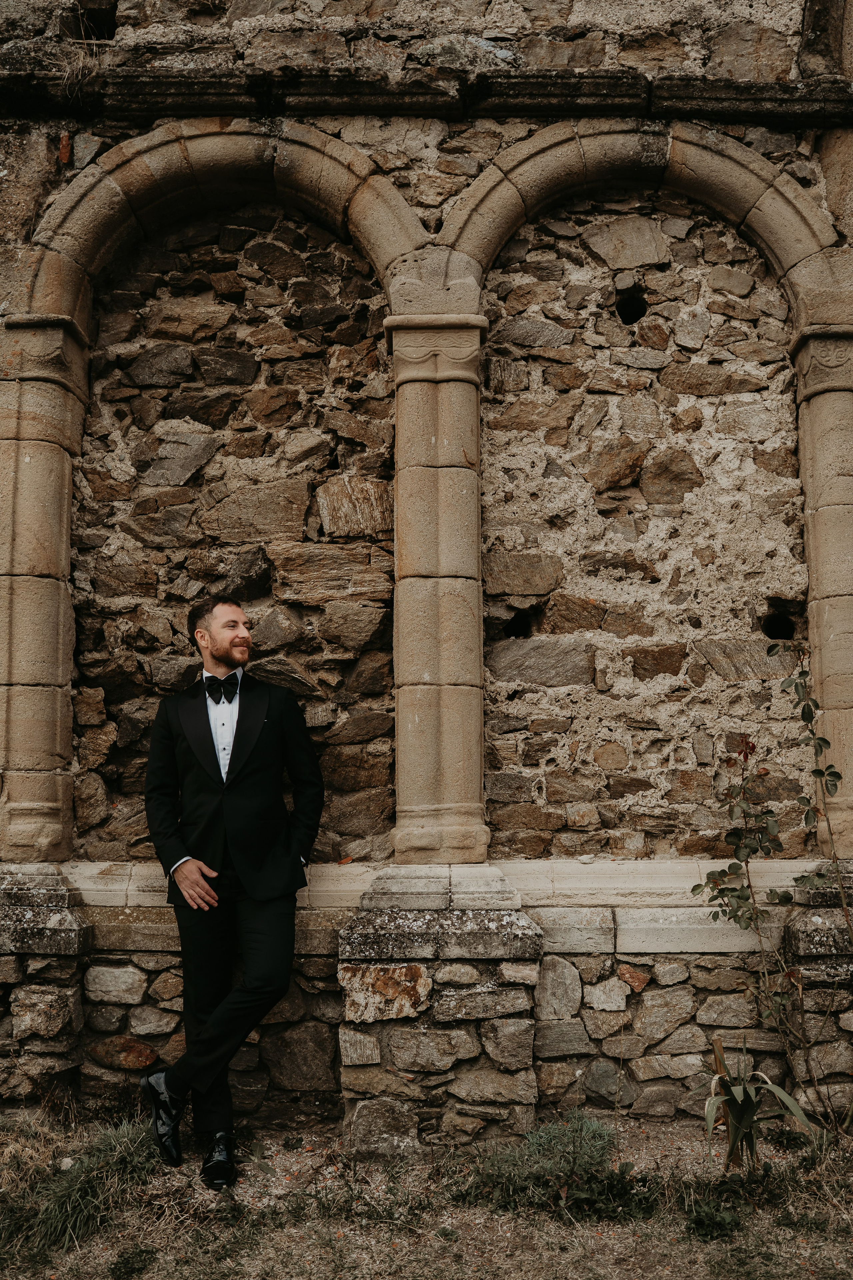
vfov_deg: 54.4
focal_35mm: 35
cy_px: 640
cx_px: 426
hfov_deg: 37.9
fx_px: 1244
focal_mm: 35
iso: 160
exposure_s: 1/1000
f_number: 2
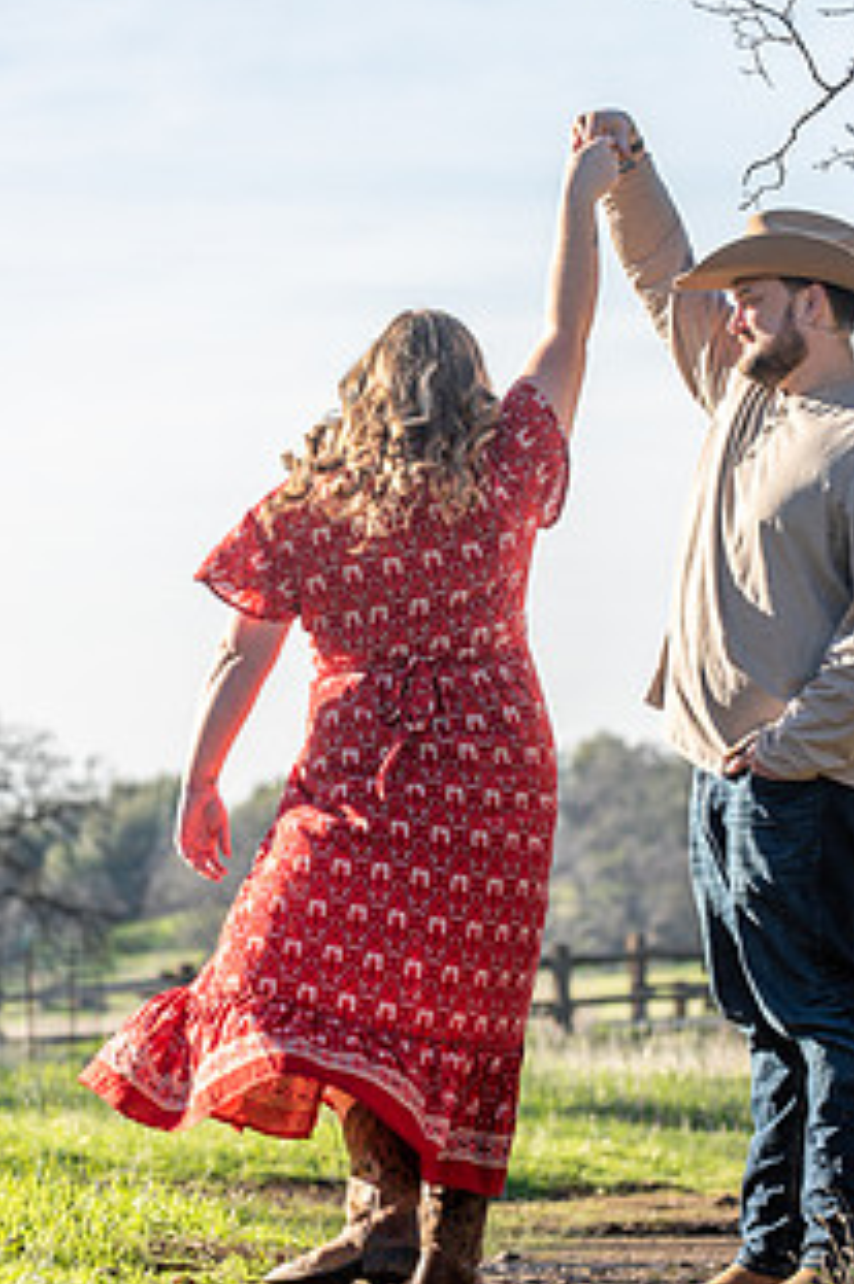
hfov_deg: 8.2
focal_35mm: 168
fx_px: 5984
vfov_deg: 12.2
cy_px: 607
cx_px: 450
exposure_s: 1/250
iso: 50
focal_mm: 116
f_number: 4.5
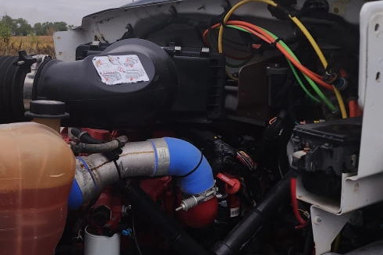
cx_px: 163
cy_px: 108
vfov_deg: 34.1
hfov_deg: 49.4
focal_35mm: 39
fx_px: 415
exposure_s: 1/859
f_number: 1.8
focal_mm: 6.4
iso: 12
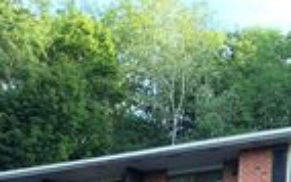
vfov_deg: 11.4
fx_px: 857
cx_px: 148
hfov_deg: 19.3
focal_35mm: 108
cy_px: 316
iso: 32
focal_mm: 4.15
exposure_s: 1/60
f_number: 2.2
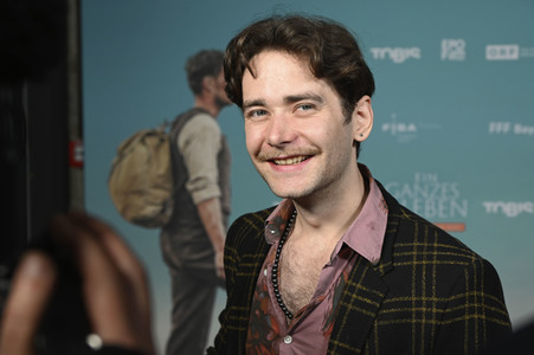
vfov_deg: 22.6
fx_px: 889
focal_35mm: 60
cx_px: 267
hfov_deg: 33.4
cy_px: 178
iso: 1000
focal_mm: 60
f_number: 6
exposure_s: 1/200
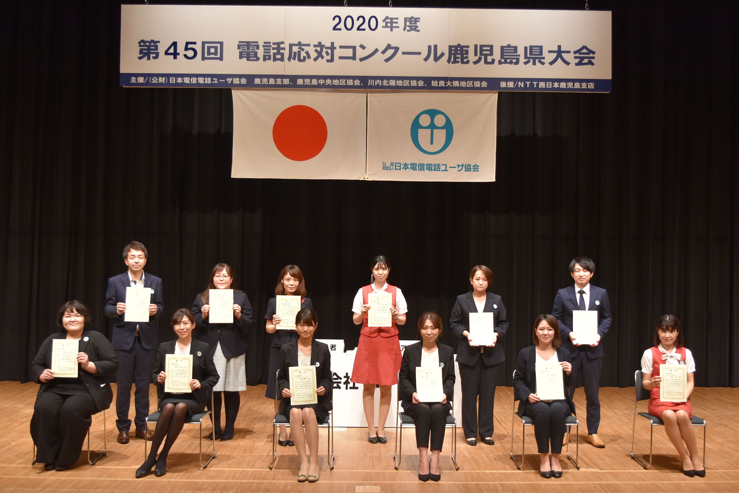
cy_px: 246
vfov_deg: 36.9
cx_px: 370
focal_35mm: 36
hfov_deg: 53.1
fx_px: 739
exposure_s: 1/60
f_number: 4
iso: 720
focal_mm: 24
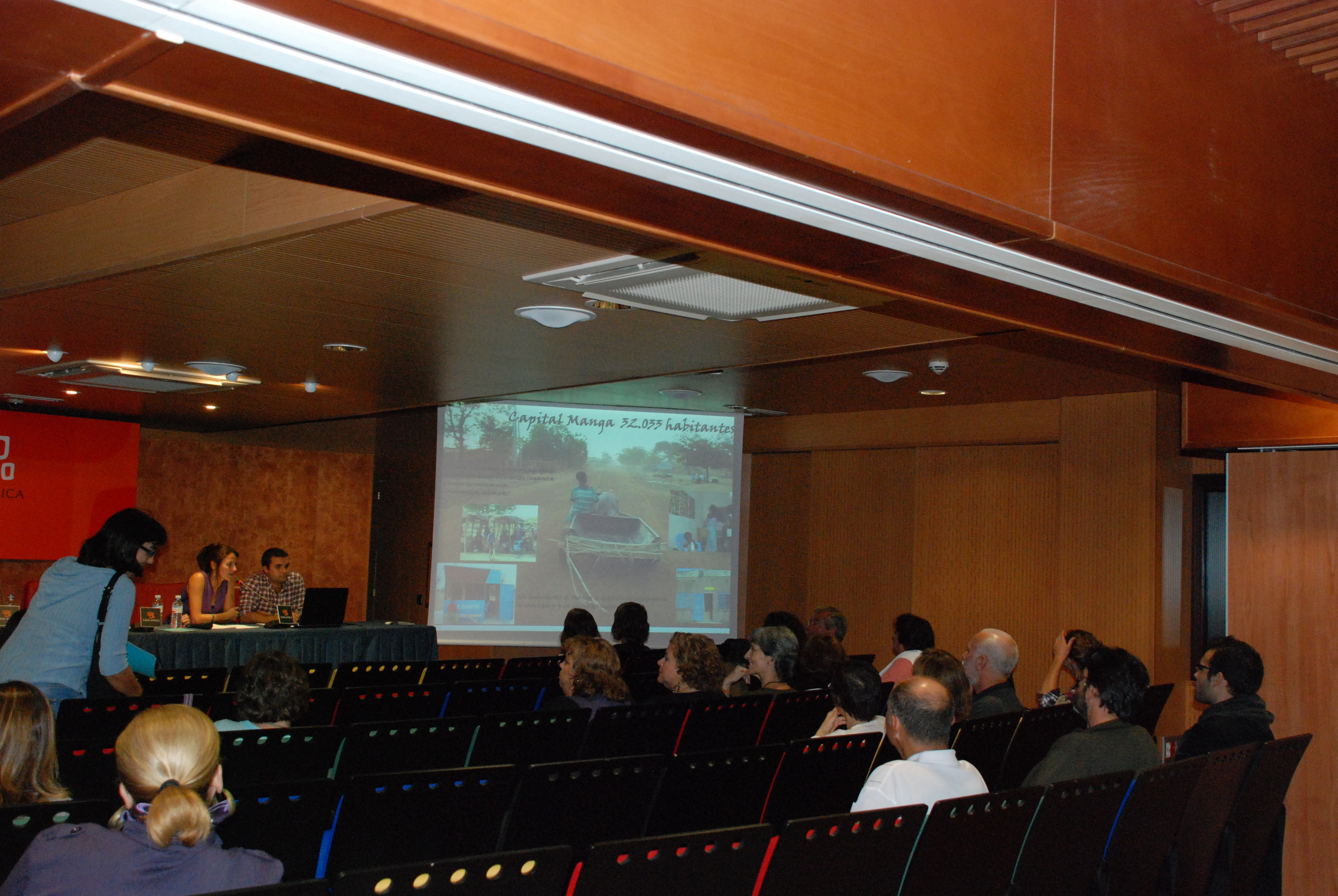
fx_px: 1340
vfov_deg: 37.0
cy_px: 448
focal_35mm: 36
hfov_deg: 53.1
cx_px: 669
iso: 1250
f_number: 5.6
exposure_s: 1/60
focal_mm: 24
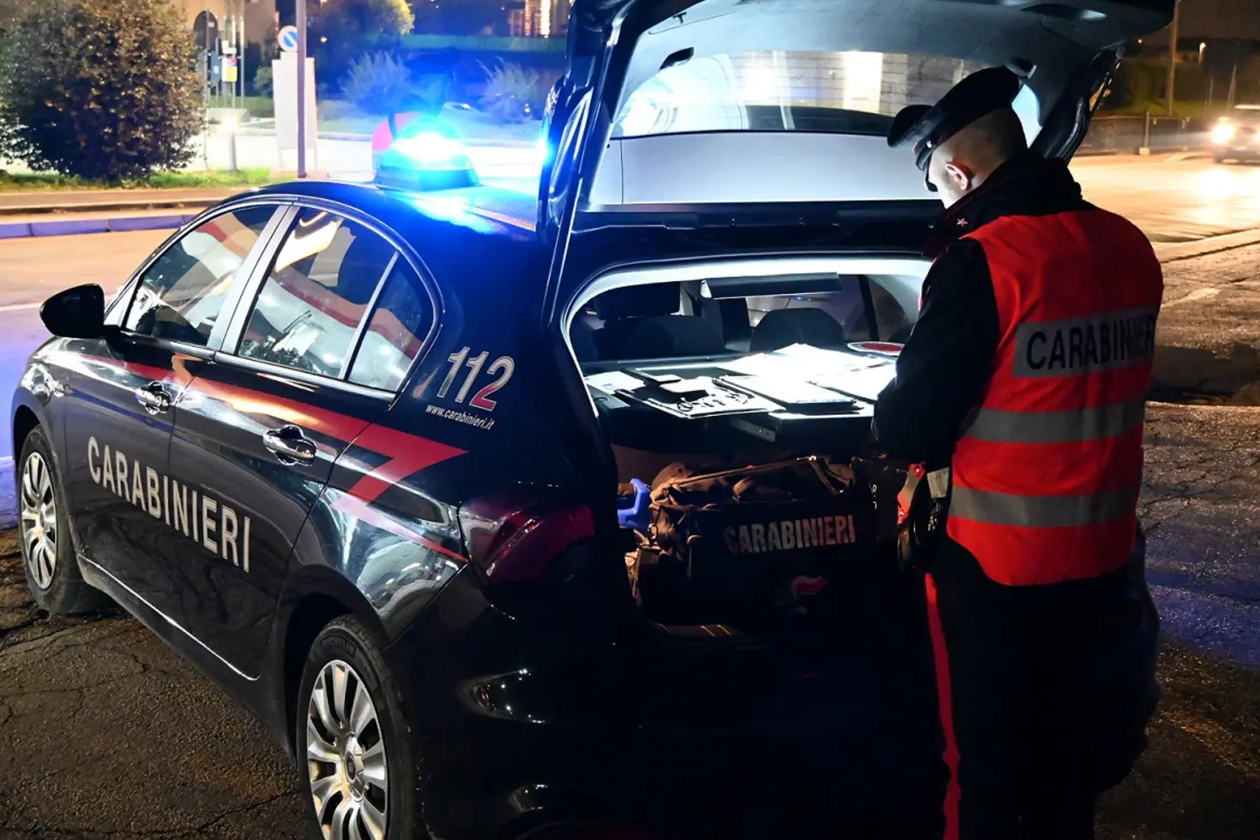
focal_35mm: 50
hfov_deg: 40.0
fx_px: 1733
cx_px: 630
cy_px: 420
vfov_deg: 27.3
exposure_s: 1/15
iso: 12800
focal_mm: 33
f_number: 4
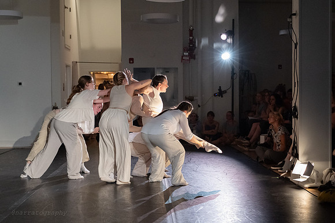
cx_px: 195
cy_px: 110
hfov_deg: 34.8
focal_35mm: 57
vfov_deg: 23.6
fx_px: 534
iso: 6400
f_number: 3.5
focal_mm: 49
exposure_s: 1/400
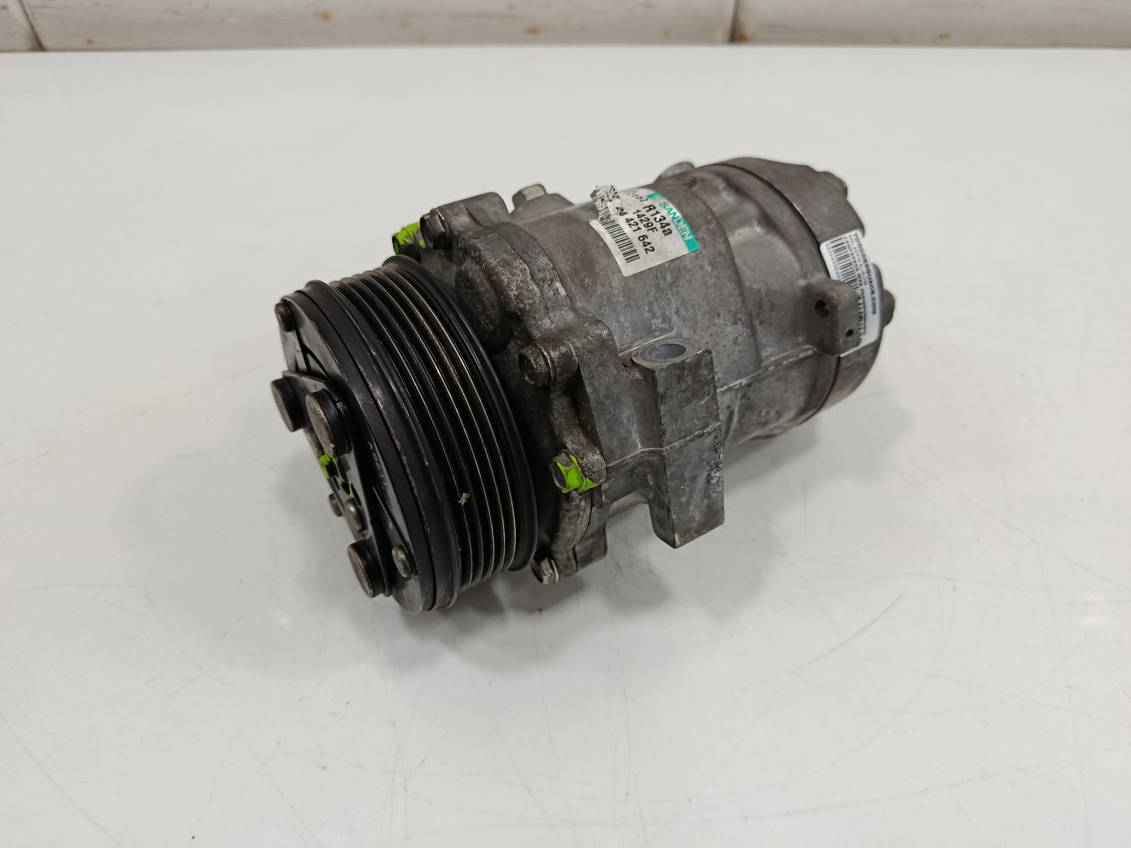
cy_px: 424
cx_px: 566
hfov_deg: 71.6
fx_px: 784
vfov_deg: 56.8
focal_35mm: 24
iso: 1023
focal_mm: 5.24
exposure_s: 1/100
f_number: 1.7
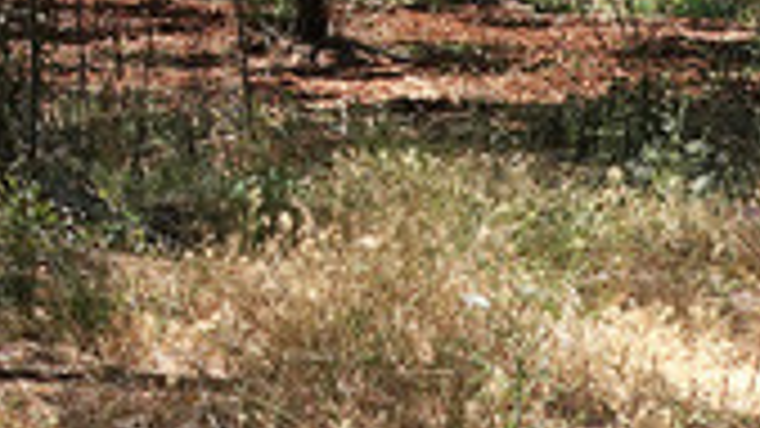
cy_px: -768
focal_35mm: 222
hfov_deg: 9.0
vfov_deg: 5.2
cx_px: -841
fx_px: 4473
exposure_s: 1/250
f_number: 4
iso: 100
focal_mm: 12.96
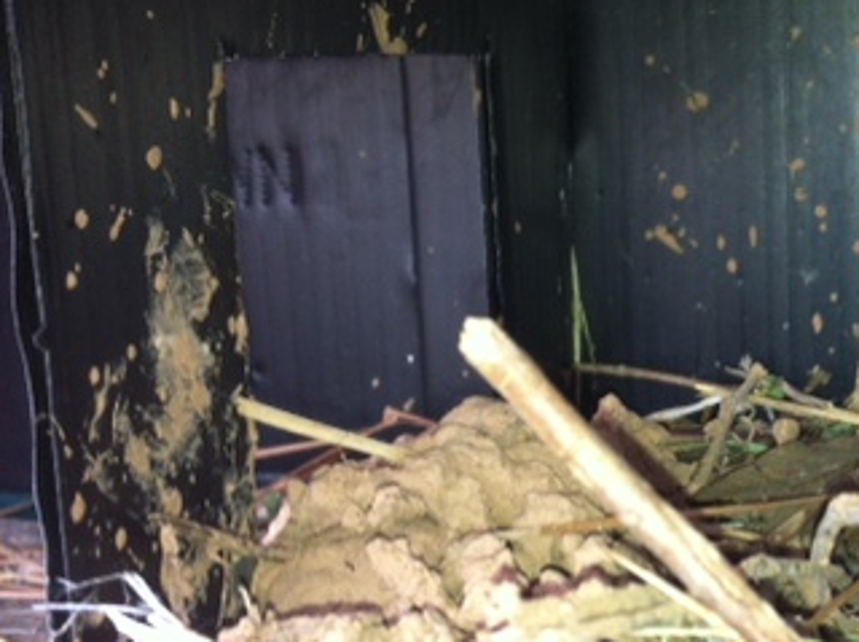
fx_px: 1734
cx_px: 744
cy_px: 416
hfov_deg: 27.0
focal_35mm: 70
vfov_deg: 20.9
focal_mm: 3.85
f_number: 2.8
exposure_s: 1/38
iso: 80
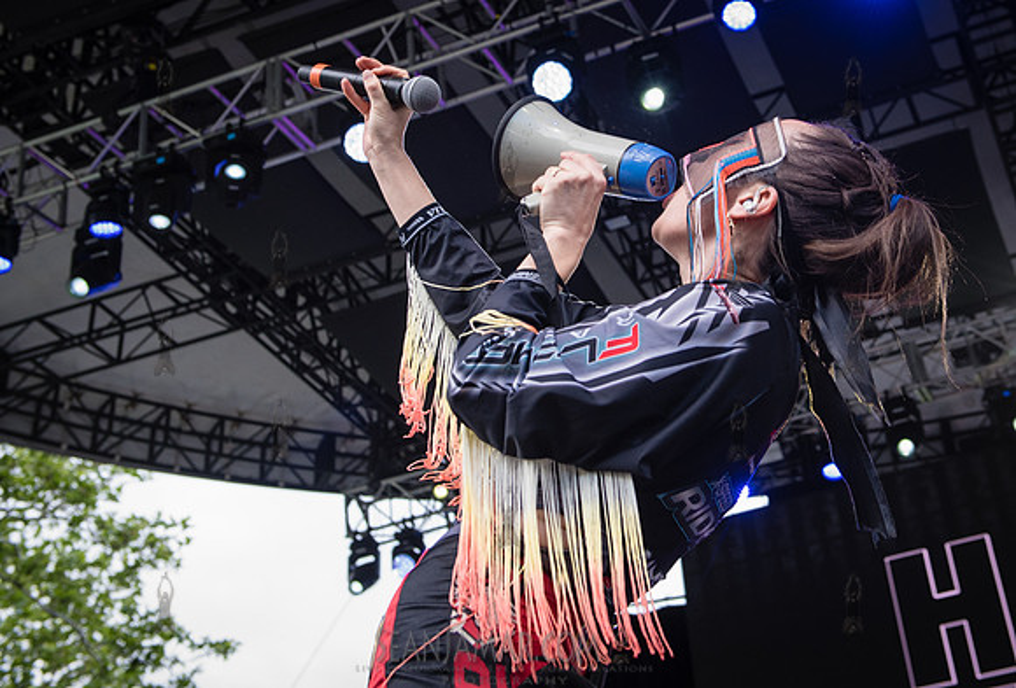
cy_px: 191
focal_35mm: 56
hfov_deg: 35.6
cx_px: 614
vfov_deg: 24.4
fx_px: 1575
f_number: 4
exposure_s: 1/250
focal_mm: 38
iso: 640
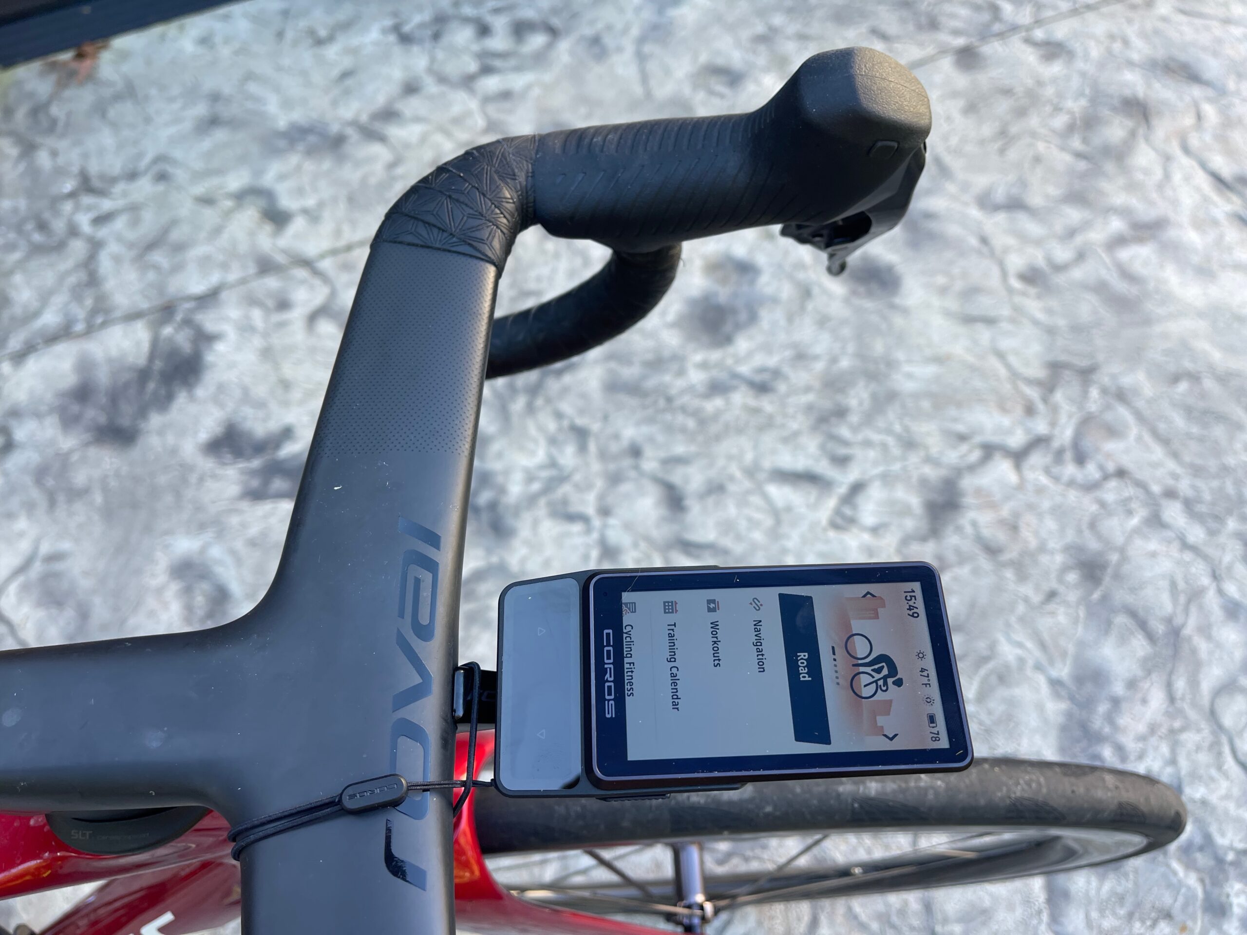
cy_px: 468
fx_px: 901
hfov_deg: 69.4
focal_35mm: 25
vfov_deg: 54.9
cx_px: 624
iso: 40
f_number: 1.6
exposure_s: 1/121
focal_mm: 5.1
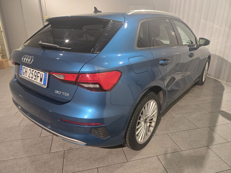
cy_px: 86
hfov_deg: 73.9
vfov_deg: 58.9
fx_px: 153
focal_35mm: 23
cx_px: 116
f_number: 1.8
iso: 1000
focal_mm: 5.4
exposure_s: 1/100
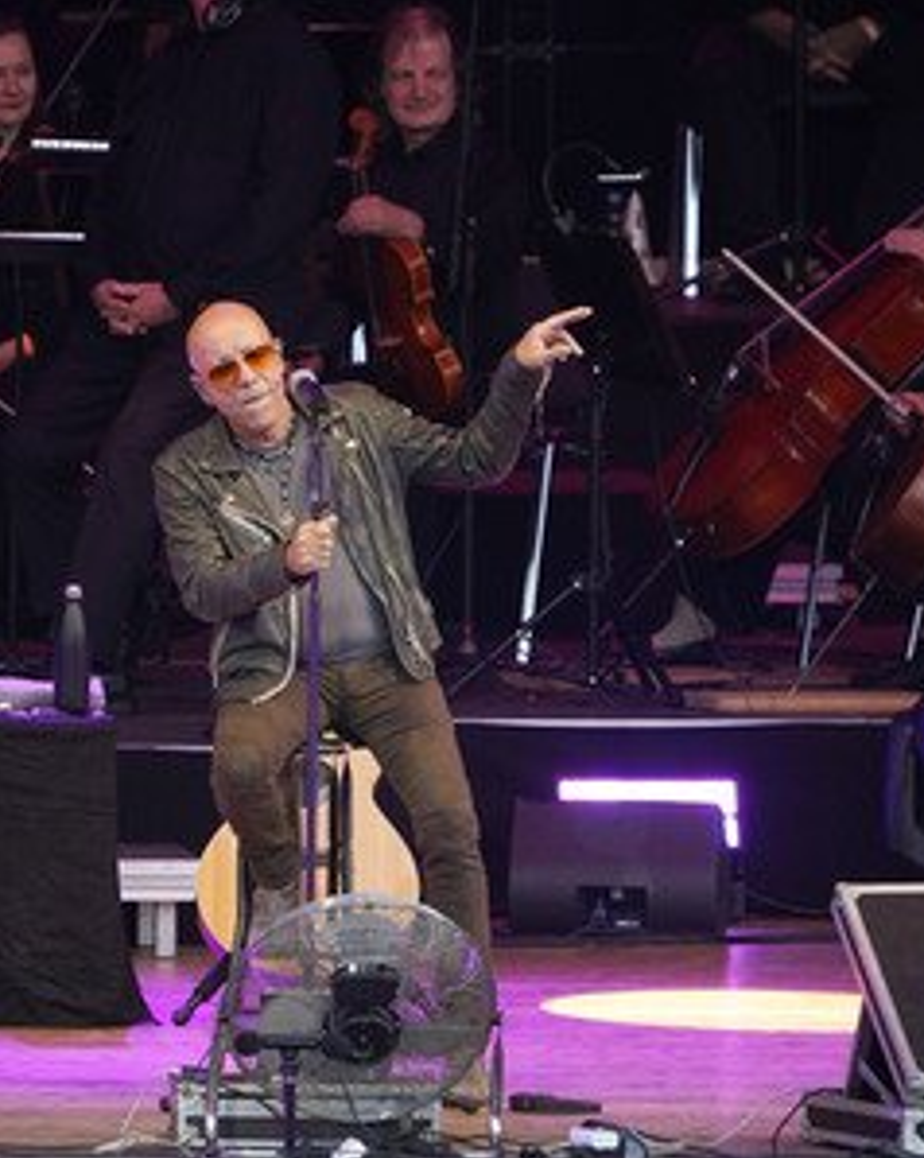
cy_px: 579
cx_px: 309
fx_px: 29154
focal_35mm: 852
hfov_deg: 1.8
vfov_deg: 2.3
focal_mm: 600
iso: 2500
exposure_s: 1/400
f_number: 6.3
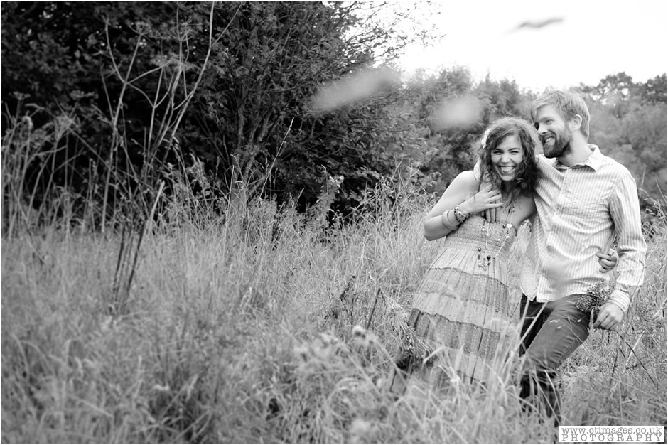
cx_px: 334
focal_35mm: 60
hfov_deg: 33.4
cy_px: 222
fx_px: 1113
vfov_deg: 22.6
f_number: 4.5
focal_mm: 60
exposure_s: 1/125
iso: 640
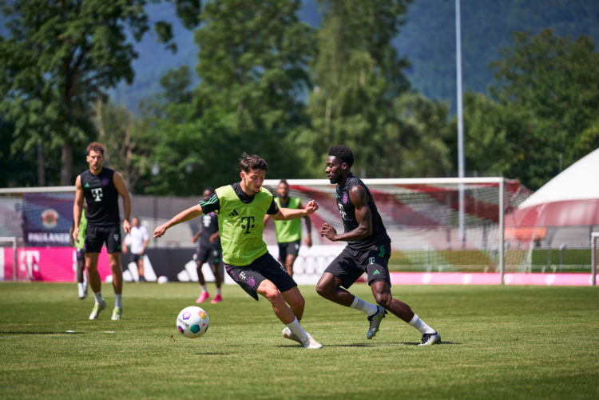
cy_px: 200
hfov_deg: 13.3
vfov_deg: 8.9
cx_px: 300
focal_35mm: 154
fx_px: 2562
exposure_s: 1/1600
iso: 100
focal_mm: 154
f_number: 2.8
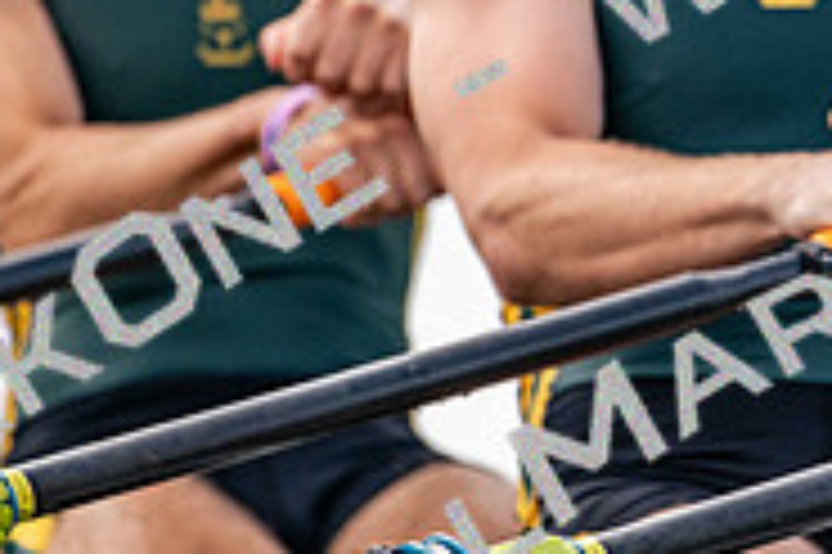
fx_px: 29024
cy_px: 56
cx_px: 1138
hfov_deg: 1.6
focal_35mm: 1257
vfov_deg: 1.1
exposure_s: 1/2500
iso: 500
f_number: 4.5
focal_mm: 400
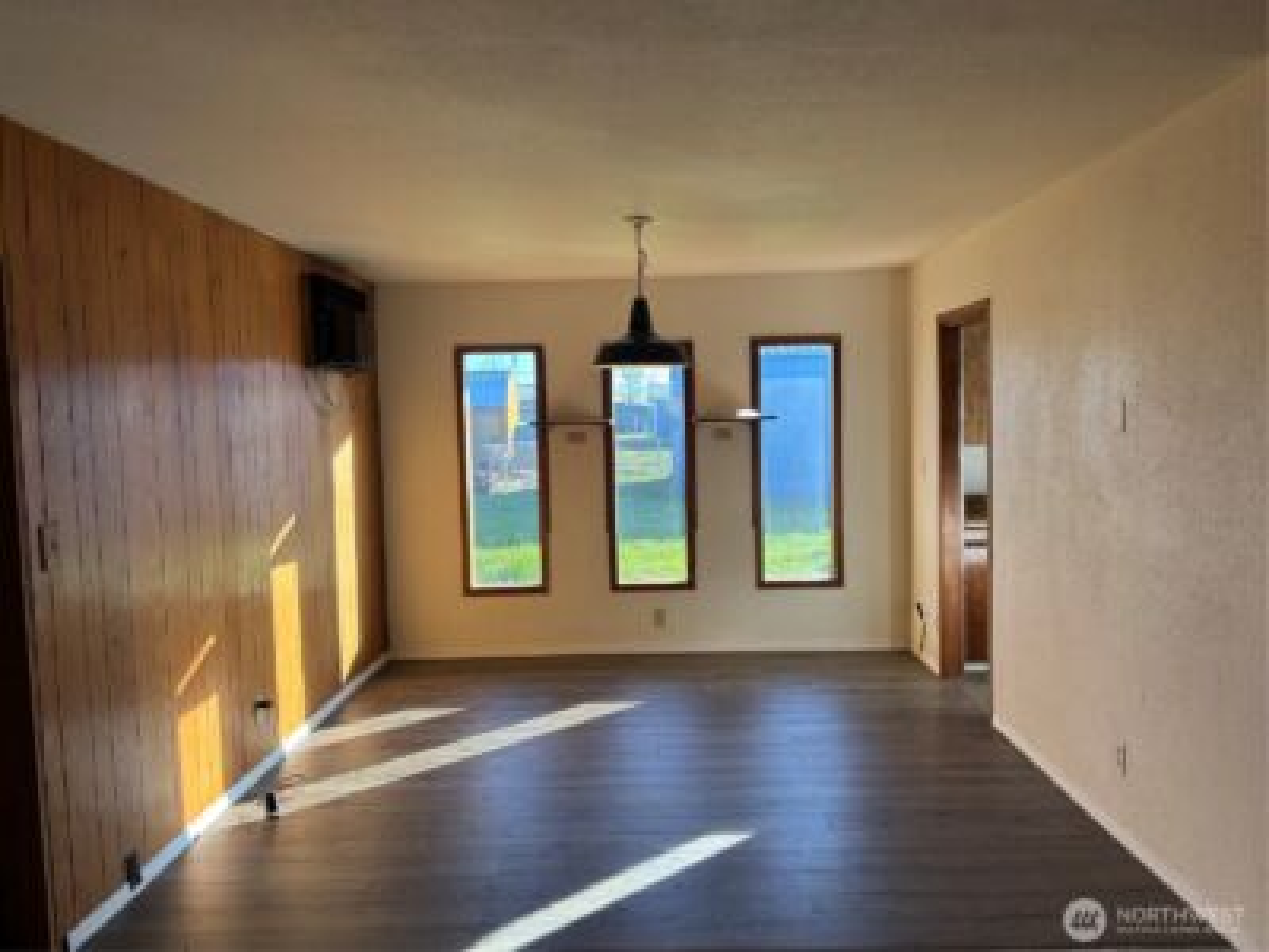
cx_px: 634
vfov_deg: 53.1
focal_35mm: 26
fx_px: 953
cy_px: 476
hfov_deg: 67.3
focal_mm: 5.96
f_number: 1.6
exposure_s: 1/120
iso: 40
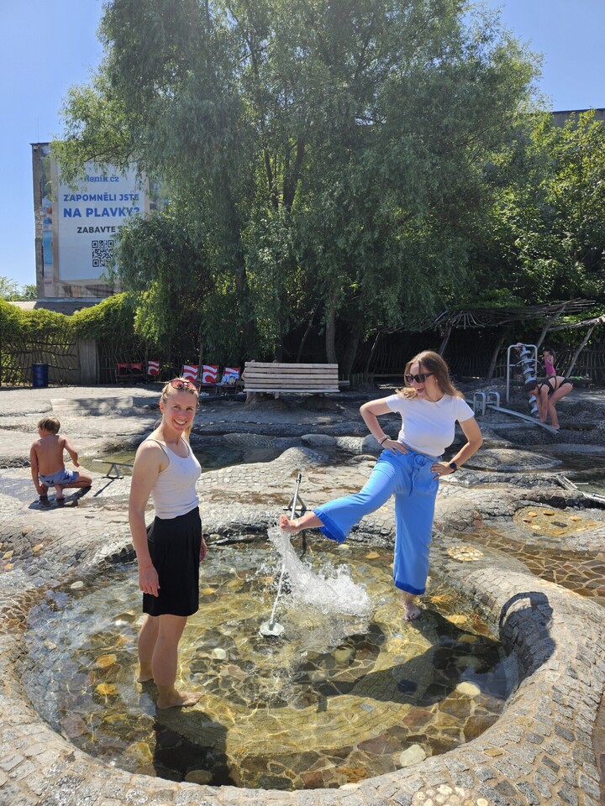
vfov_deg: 73.9
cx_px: 302
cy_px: 403
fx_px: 536
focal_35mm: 23
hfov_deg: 58.9
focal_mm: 5.4
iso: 25
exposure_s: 1/904
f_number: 1.8
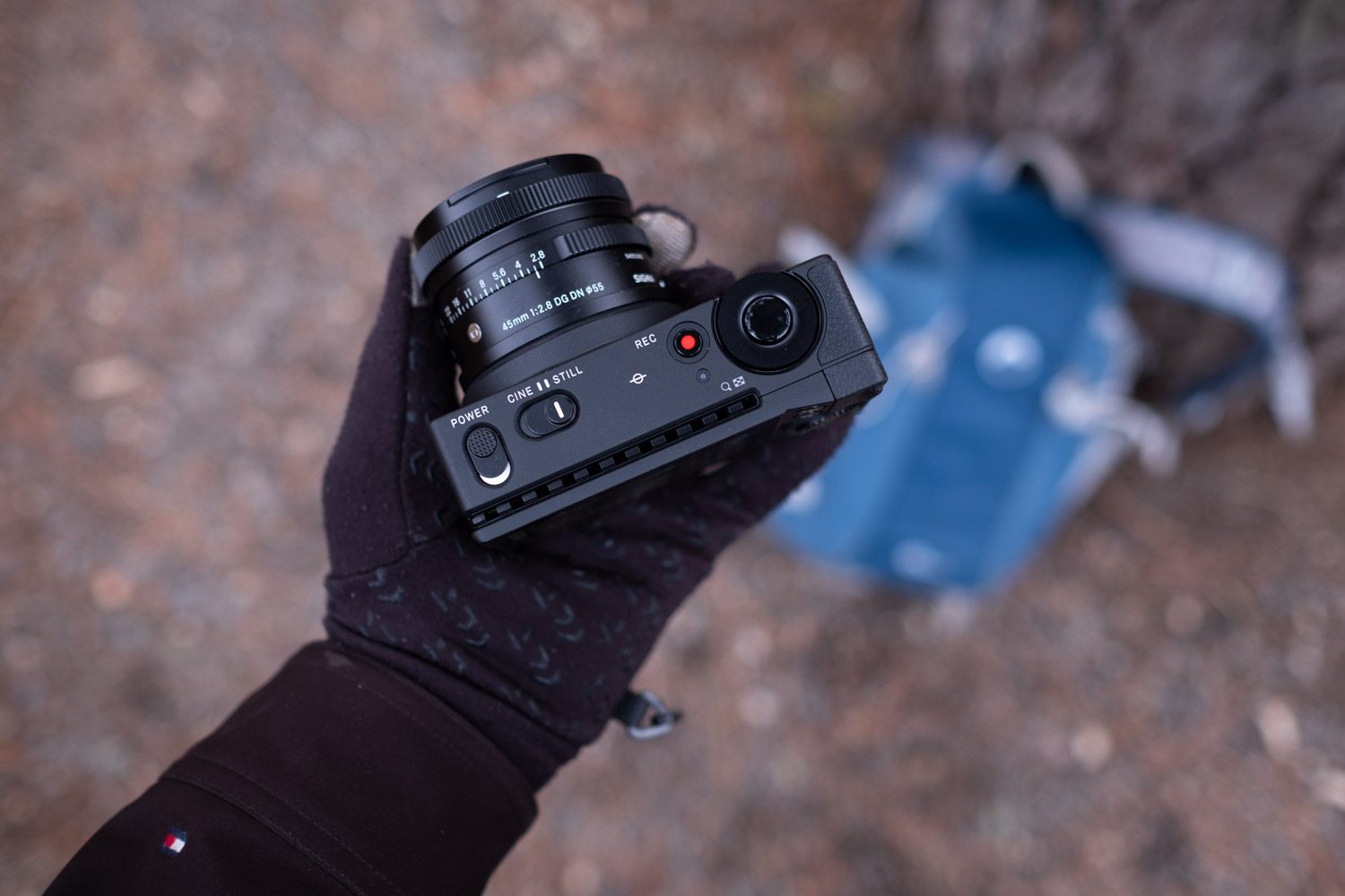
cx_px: 672
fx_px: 1308
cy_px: 448
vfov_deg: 37.9
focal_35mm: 35
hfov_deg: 54.4
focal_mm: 23
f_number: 2
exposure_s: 1/160
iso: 200
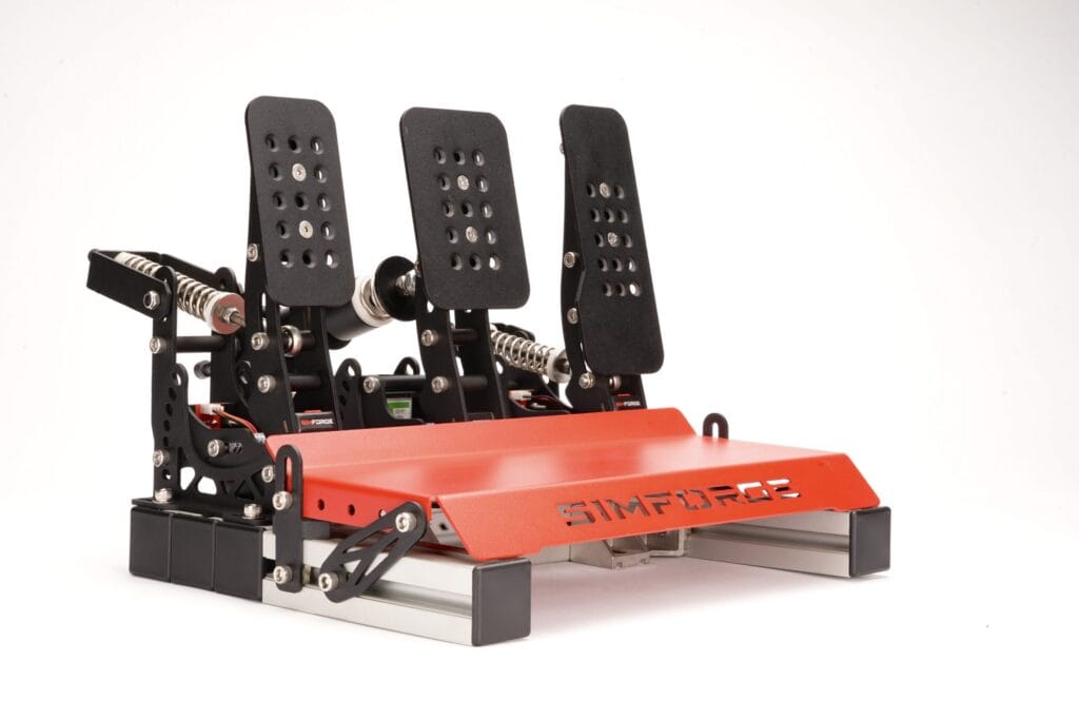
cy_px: 360
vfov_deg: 19.5
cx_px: 540
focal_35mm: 70
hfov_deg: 28.8
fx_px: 2098
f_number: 22
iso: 200
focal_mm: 70
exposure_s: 1/100
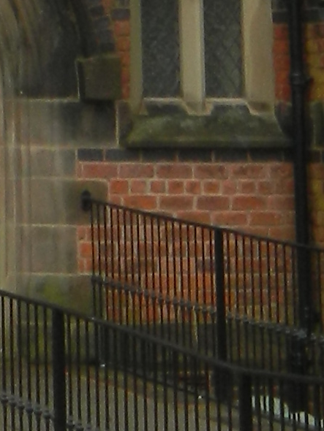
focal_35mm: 300
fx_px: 3741
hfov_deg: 4.9
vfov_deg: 6.0
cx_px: -186
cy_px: -959
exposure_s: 1/100
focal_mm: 7.3
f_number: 3.5
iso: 80
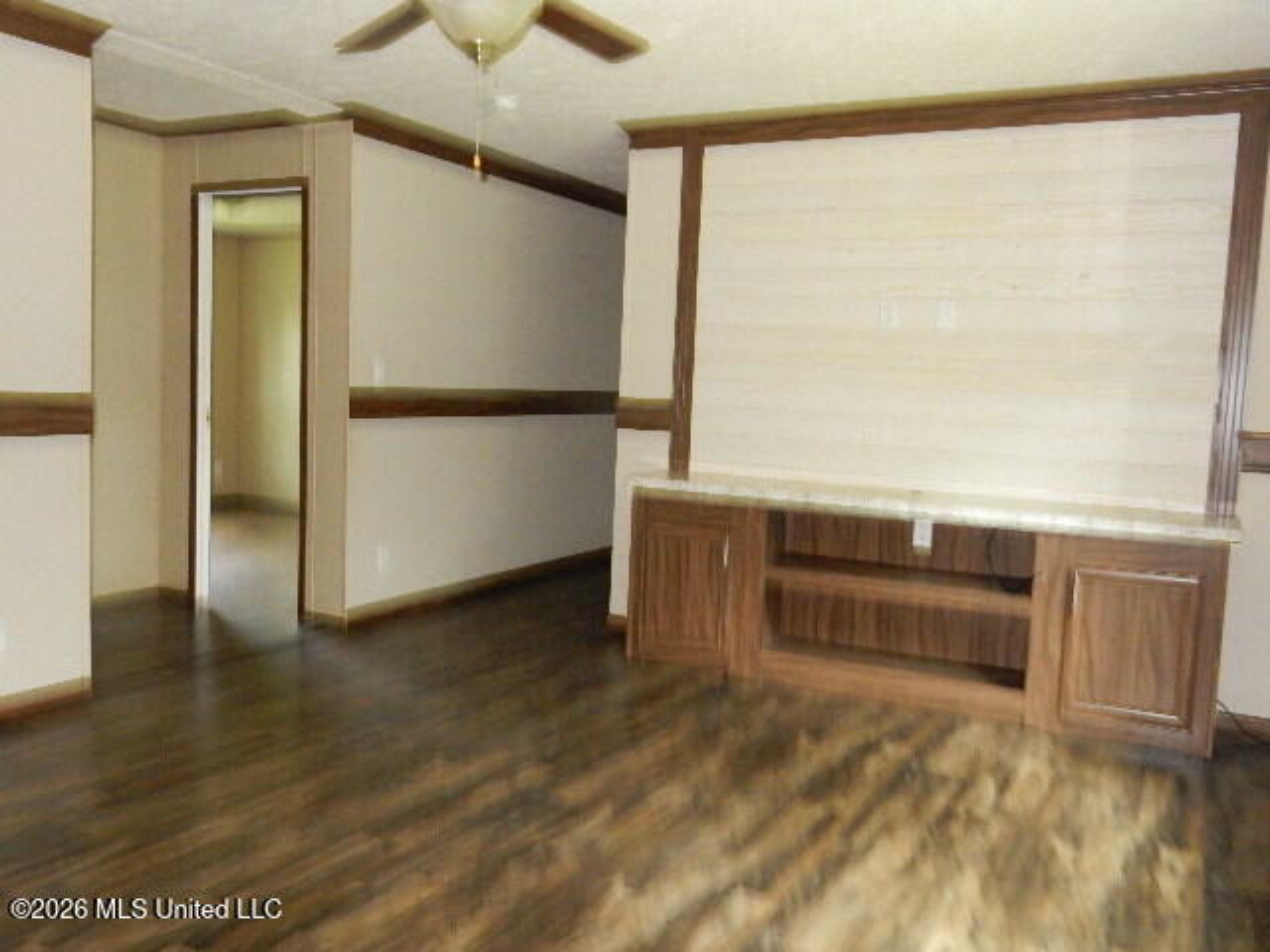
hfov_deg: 60.0
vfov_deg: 46.8
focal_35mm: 30
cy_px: 476
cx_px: 635
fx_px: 1101
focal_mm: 5.4
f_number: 4
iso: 900
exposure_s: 1/30
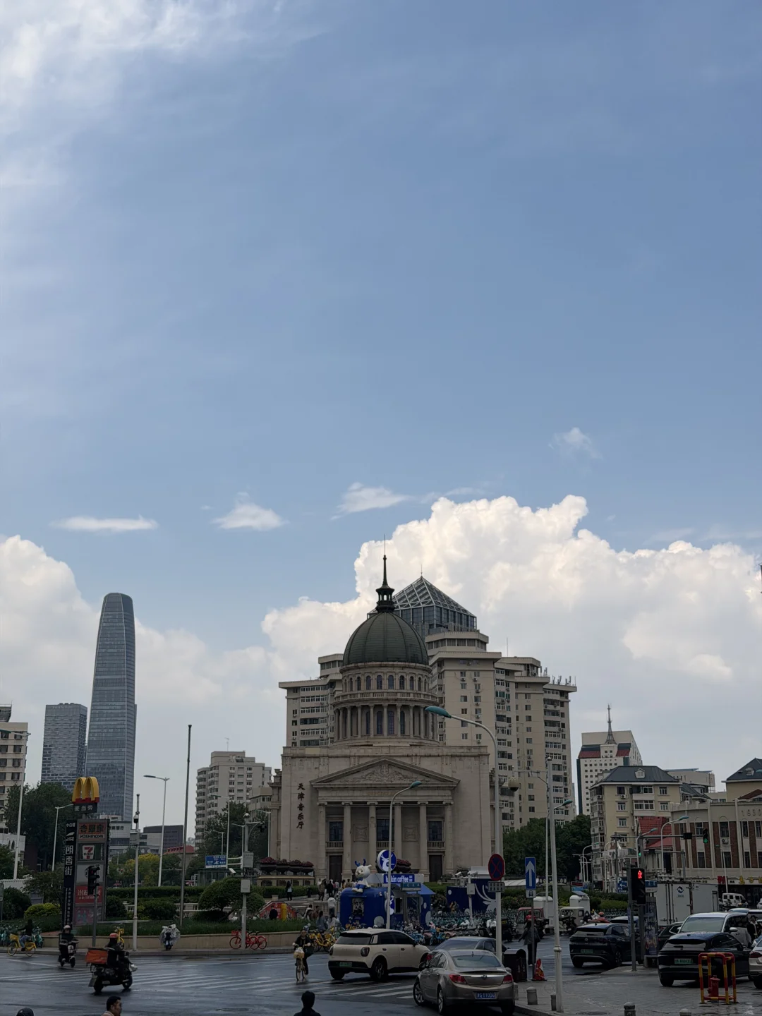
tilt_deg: +13.6
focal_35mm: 48
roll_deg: -0.1
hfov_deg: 30.3
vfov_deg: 39.7
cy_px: 508
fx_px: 1409
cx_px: 381
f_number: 1.78
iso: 64
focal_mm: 6.76
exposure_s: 1/7143
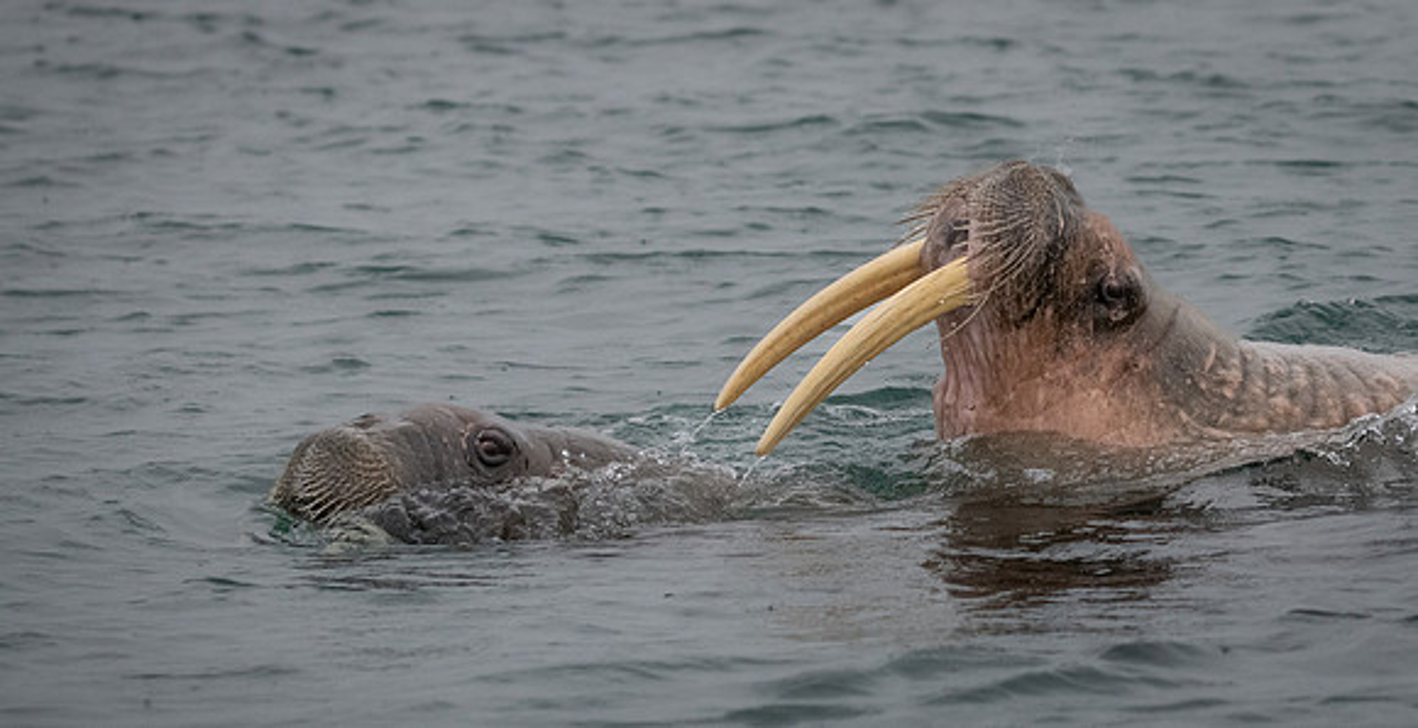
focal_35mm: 243
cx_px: 1050
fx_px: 8939
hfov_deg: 9.1
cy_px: 337
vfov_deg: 4.7
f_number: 5.6
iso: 3200
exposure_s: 1/4000
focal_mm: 150
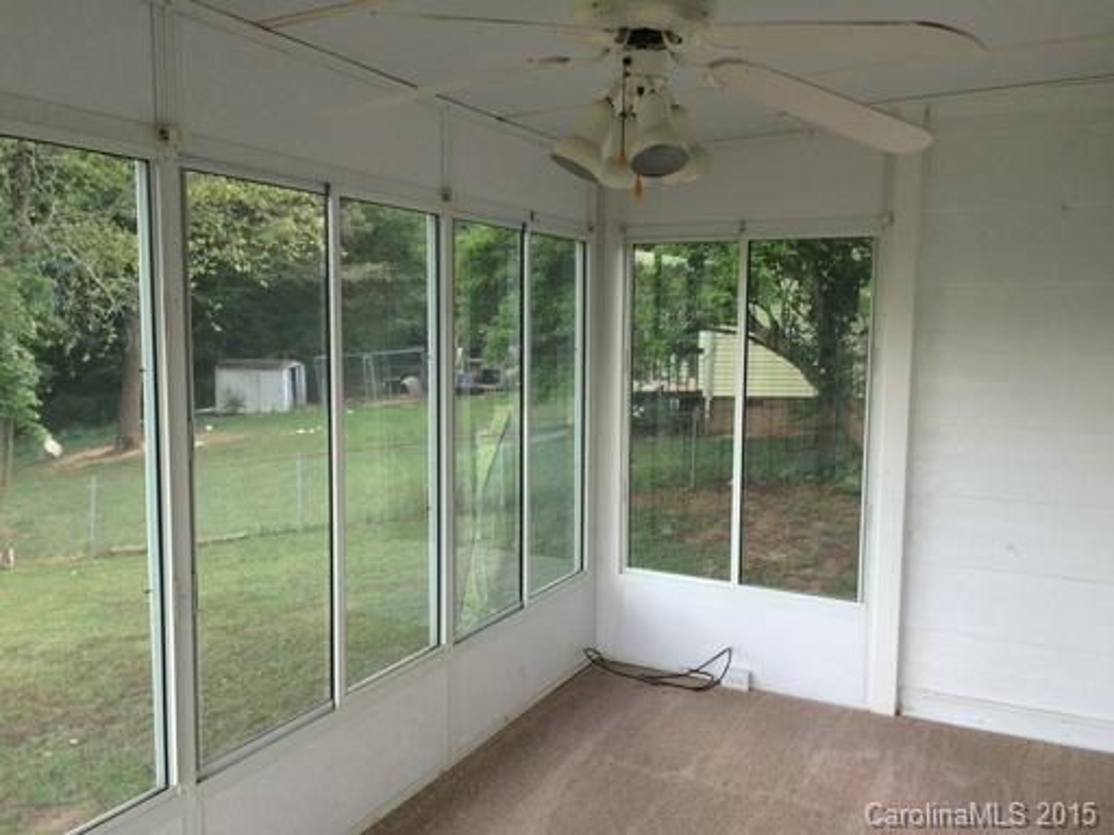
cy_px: 418
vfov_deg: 48.2
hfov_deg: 61.7
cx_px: 557
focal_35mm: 29
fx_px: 933
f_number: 2.2
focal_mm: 4.15
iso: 64
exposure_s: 1/120
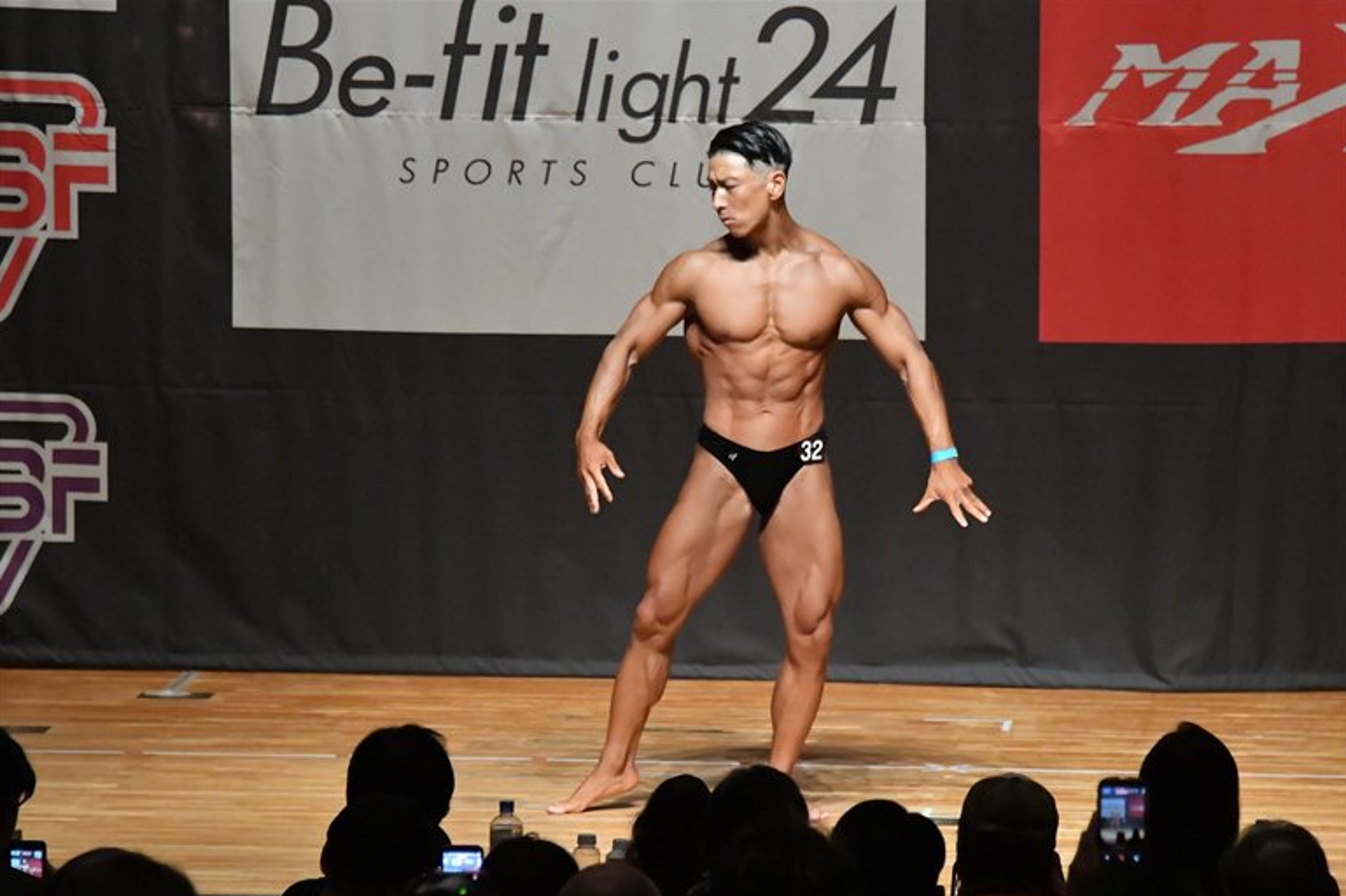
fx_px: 9604
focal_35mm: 257
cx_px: 673
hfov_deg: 8.0
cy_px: 450
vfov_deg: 5.3
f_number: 5.6
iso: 12800
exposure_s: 1/400
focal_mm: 170
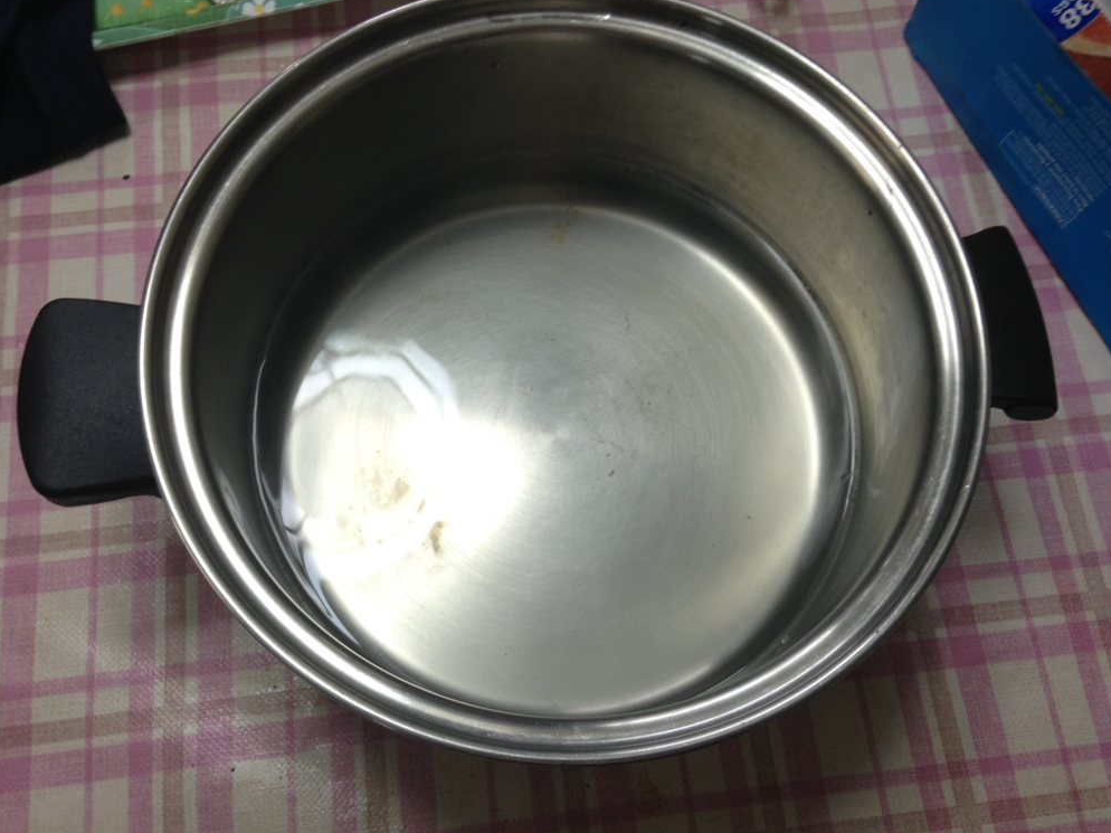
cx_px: 551
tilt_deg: -70.7
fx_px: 1091
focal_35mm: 34
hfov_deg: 54.0
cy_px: 414
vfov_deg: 41.8
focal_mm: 4.12
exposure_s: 1/30
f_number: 2.4
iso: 50
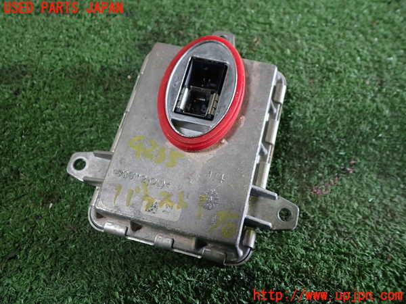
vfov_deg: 46.8
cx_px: 203
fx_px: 352
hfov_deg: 60.0
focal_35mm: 30
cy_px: 152
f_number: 2.3
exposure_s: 1/30
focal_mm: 5.4
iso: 200
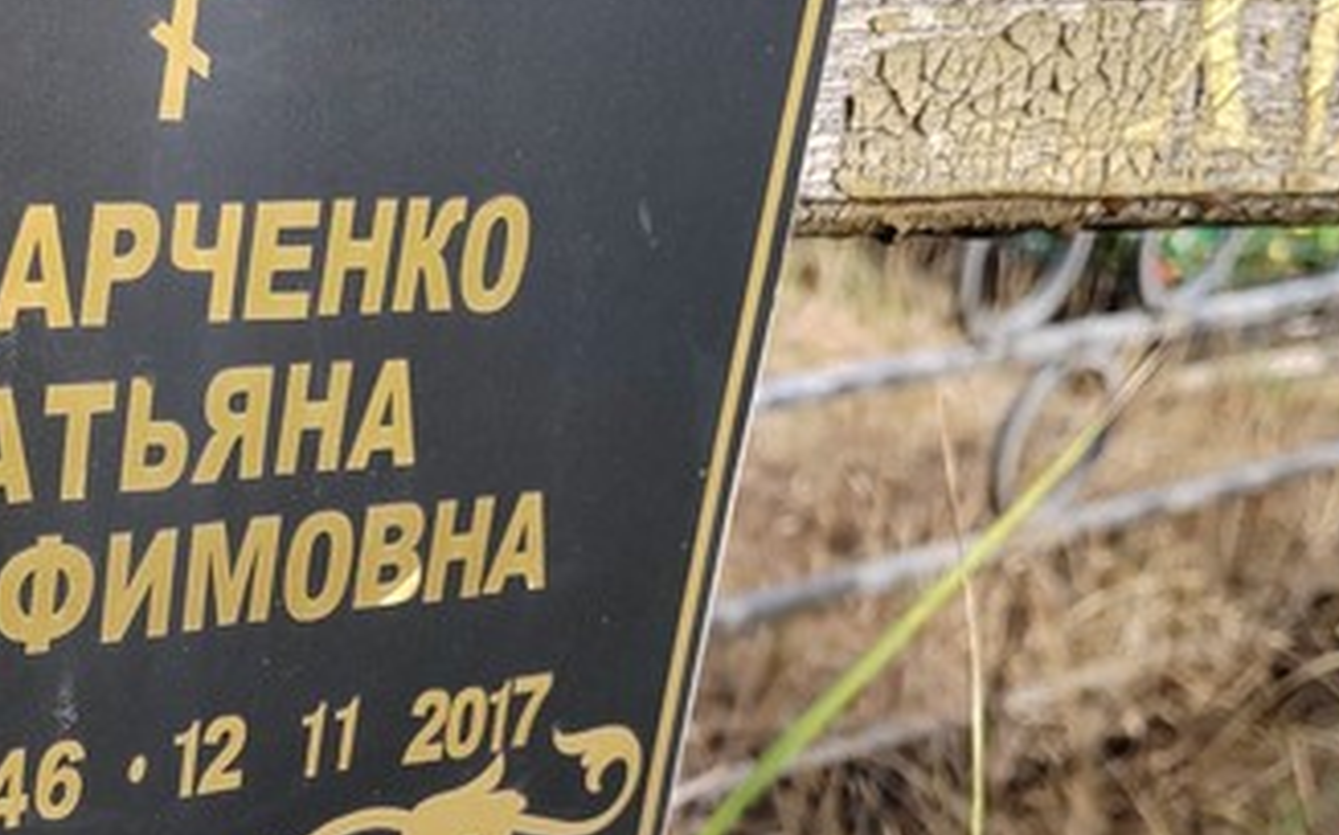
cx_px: 287
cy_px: 802
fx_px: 2553
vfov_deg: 18.2
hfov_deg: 28.8
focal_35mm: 70
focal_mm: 5.52
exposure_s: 1/650
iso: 100
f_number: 1.9
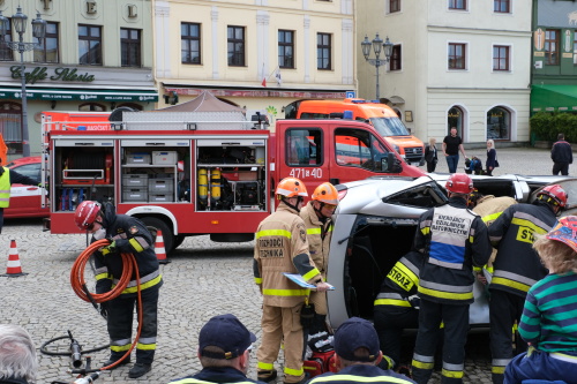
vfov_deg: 29.2
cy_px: 192
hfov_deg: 42.8
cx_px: 288
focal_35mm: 46
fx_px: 737
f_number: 9
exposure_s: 1/170
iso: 400
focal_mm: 30.9
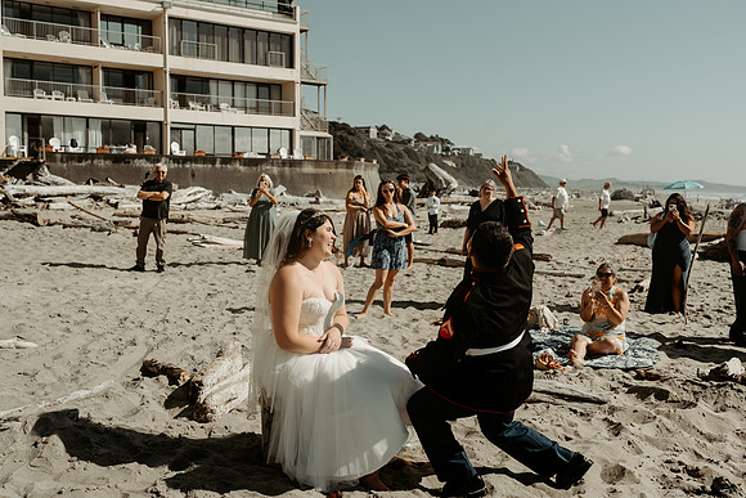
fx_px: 732
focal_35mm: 35
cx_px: 373
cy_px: 249
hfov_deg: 54.0
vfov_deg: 37.5
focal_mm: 35
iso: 100
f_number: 4
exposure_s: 1/3200
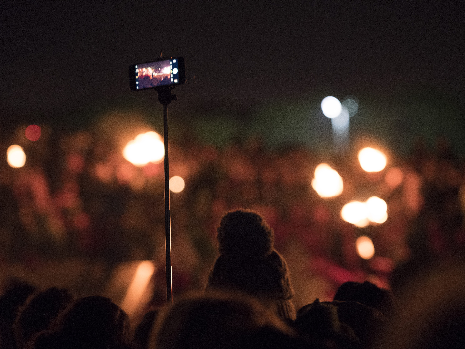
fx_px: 1236
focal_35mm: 92
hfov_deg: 21.3
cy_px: 175
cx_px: 236
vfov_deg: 16.1
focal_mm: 85
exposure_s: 1/100
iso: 6400
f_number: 2
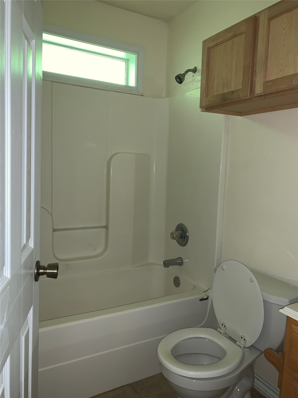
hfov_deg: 53.1
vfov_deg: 67.3
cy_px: 199
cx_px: 149
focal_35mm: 26
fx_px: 298
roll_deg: -2.7
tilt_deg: -5.2
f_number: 1.8
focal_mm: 4.25
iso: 50
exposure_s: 1/15
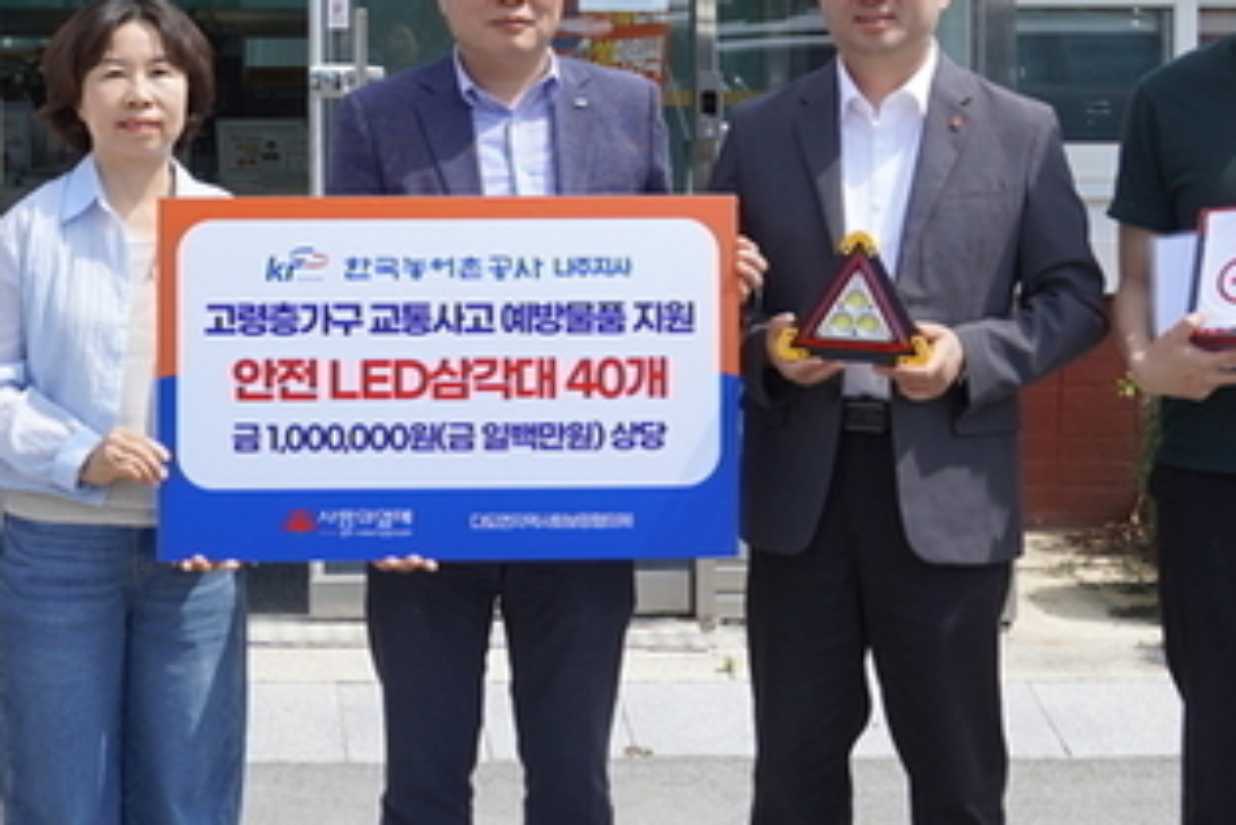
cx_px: 336
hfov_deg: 18.3
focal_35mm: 111
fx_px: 3813
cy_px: 37
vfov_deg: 12.2
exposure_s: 1/320
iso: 100
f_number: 4.5
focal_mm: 26
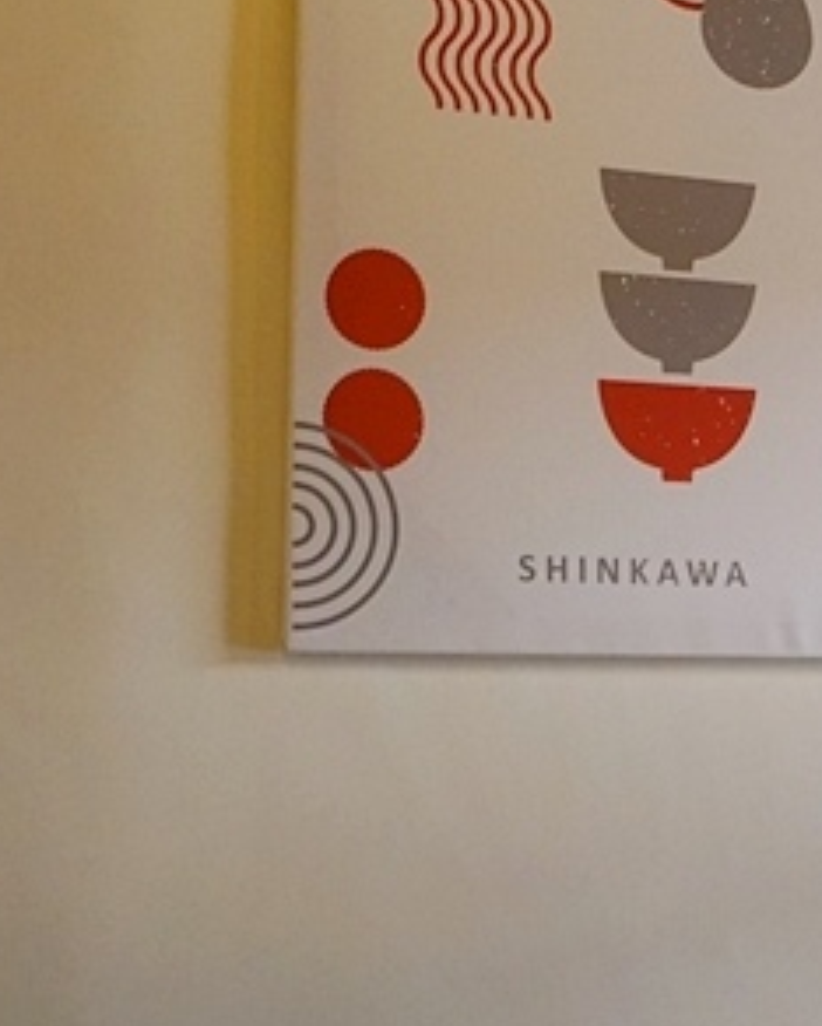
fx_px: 2734
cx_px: 1184
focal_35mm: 90
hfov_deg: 15.9
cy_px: 409
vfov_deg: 21.2
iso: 1250
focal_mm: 35
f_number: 4
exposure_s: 1/250
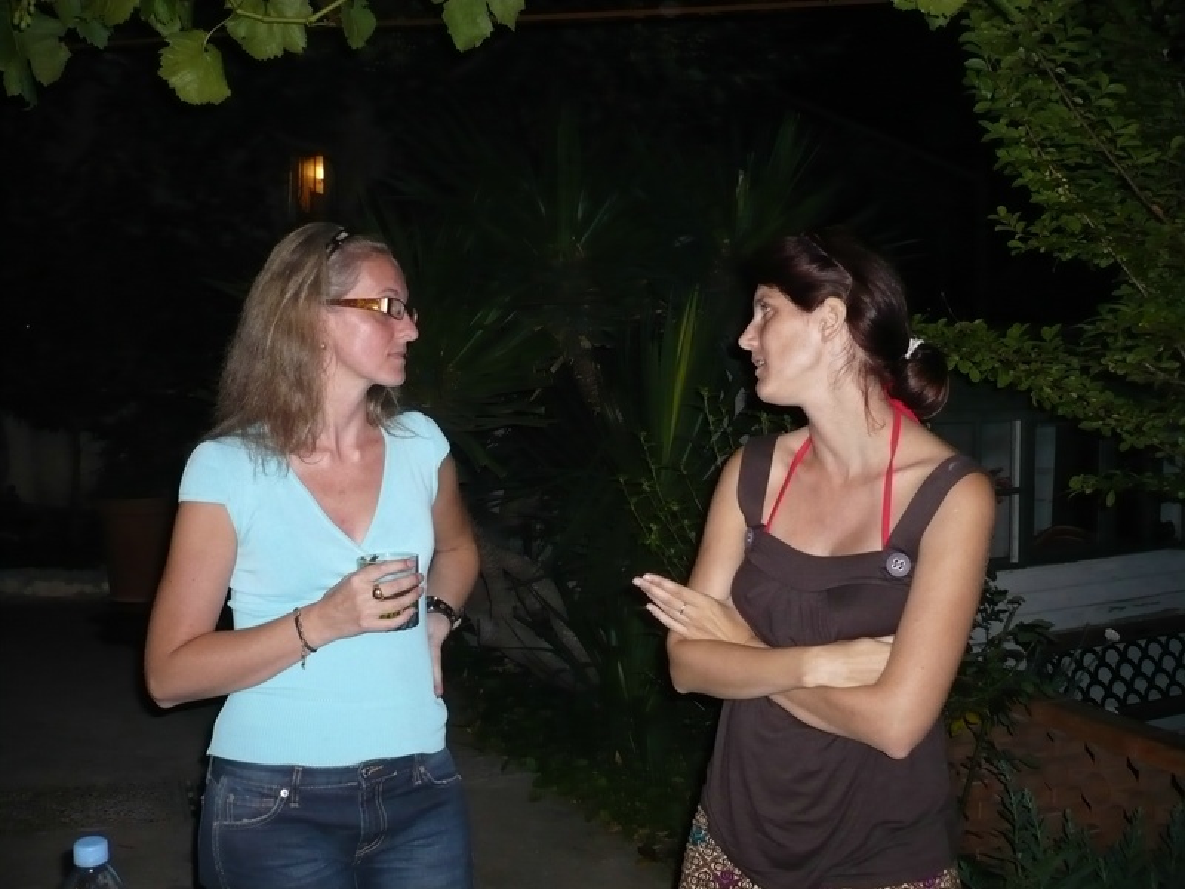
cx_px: 592
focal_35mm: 35
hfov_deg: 52.6
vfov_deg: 40.7
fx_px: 1198
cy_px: 444
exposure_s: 1/30
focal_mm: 5.8
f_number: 2.8
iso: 200
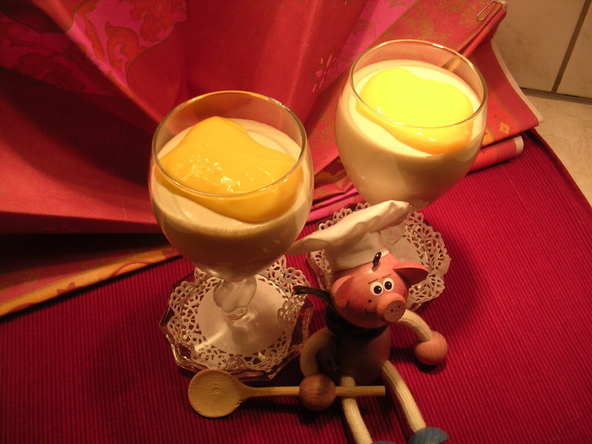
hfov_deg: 49.0
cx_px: 296
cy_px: 222
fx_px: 650
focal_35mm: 38
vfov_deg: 37.7
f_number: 2.8
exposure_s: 1/52.5
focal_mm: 5.8
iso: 100
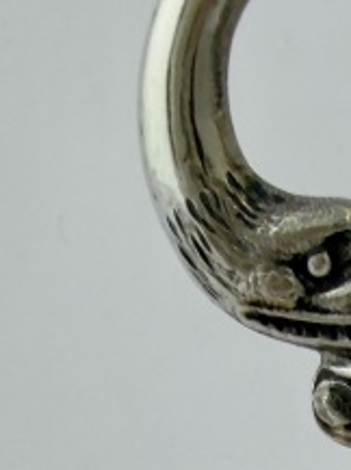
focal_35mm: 133
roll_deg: -3.0
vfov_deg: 12.6
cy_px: 1005
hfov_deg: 10.8
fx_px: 1803
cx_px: 481
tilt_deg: -28.0
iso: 40
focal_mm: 2.22
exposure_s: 1/100
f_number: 2.2
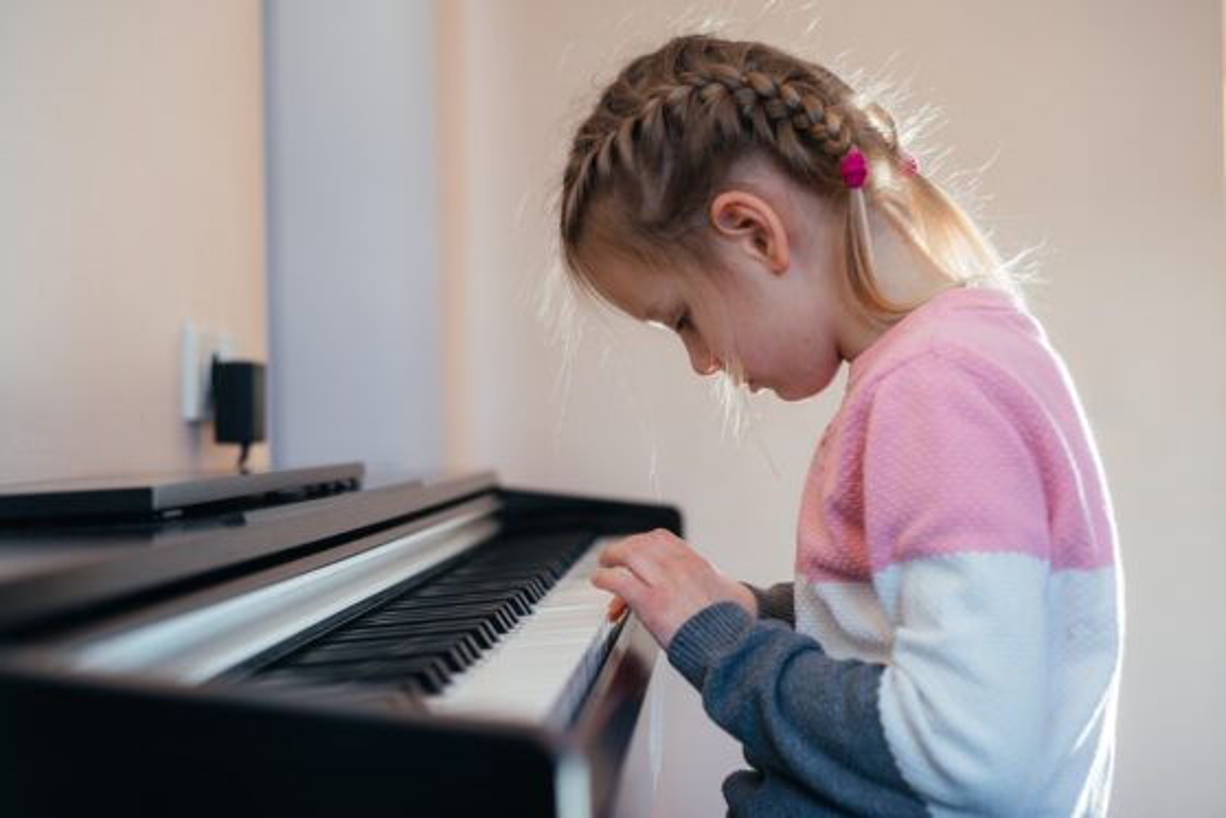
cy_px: 409
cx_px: 613
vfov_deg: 27.0
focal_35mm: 50
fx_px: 1703
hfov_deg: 39.6
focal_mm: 50
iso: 200
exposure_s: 1/80
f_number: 2.8
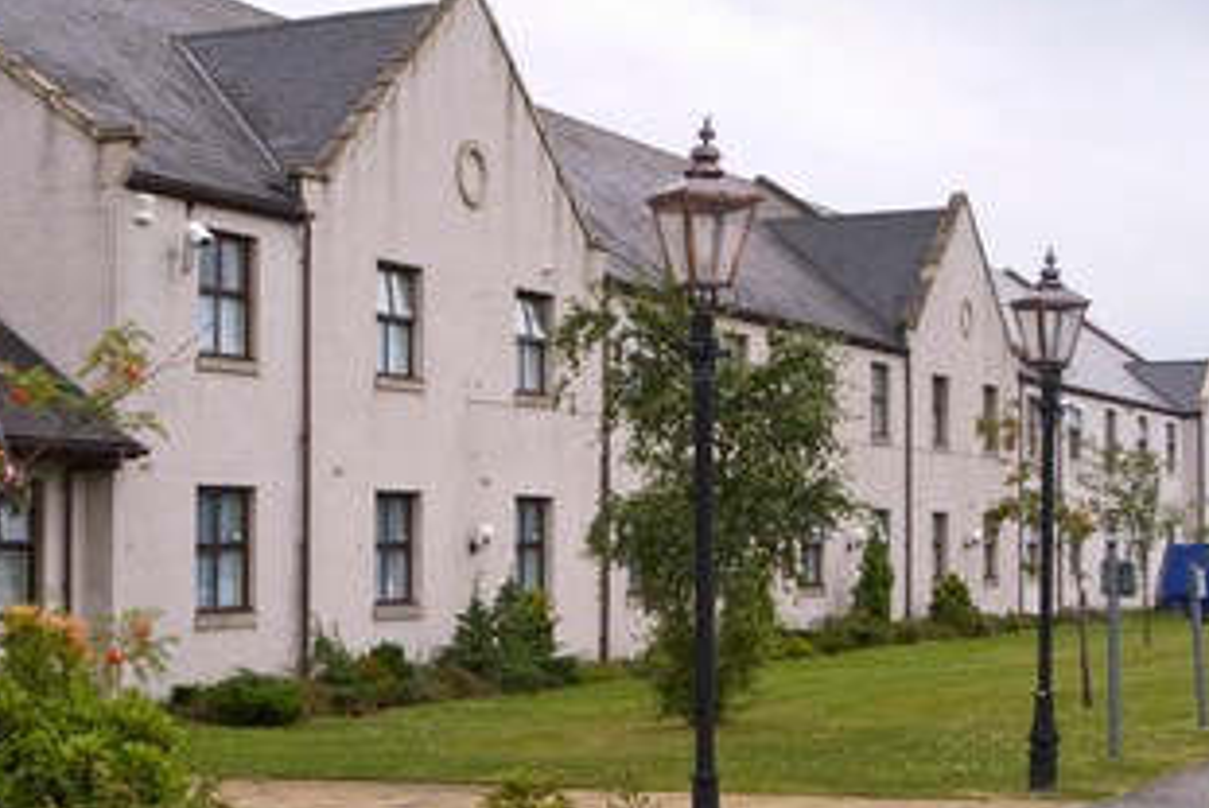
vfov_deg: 19.8
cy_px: 458
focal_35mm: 69
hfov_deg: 28.8
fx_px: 2319
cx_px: 315
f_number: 8
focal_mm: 28
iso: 200
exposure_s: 1/40
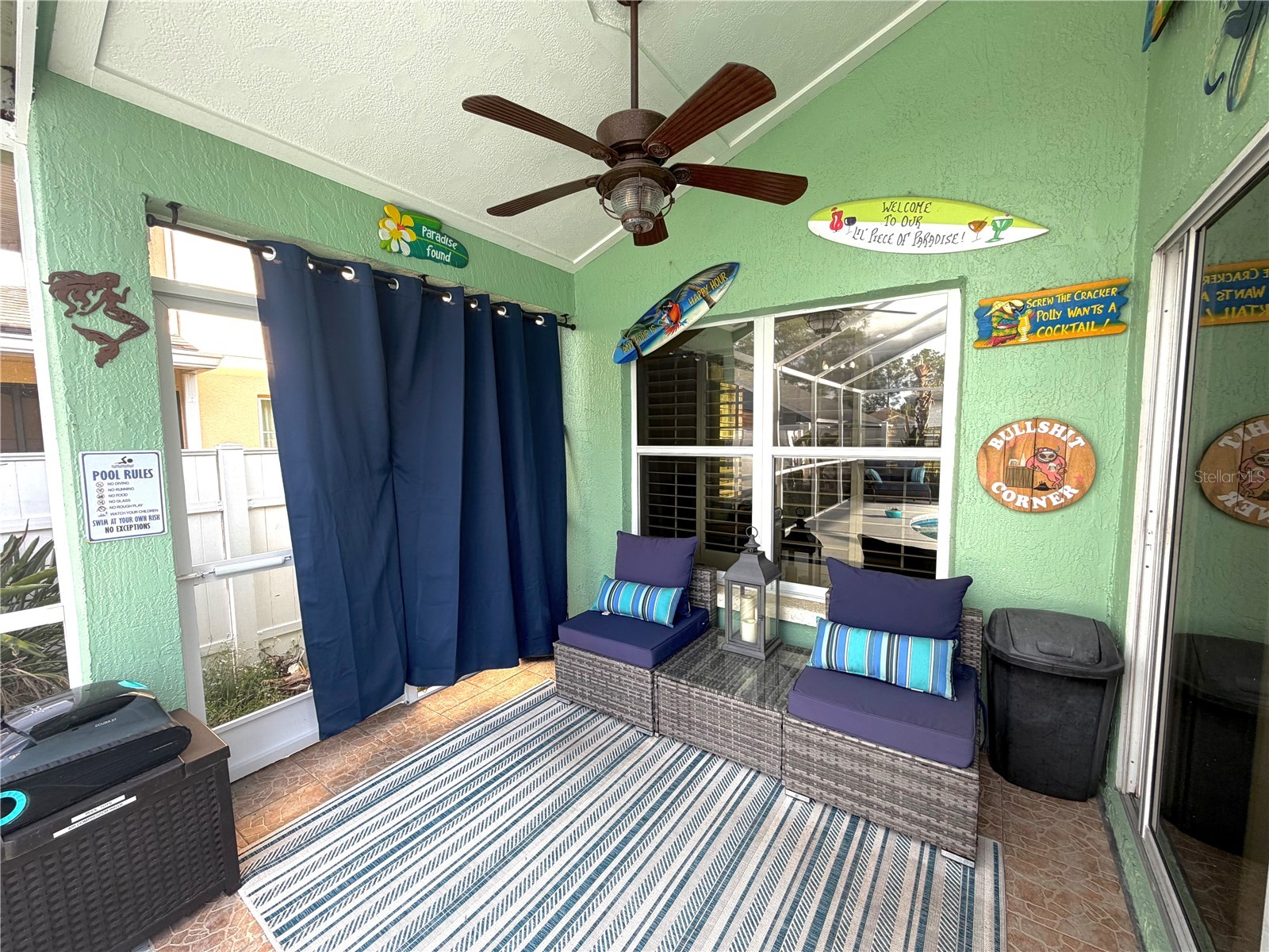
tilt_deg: -3.6
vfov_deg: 85.7
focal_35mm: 14
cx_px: 634
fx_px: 513
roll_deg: +0.6
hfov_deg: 102.1
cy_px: 476
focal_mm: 2.22
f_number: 2.2
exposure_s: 1/121
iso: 64
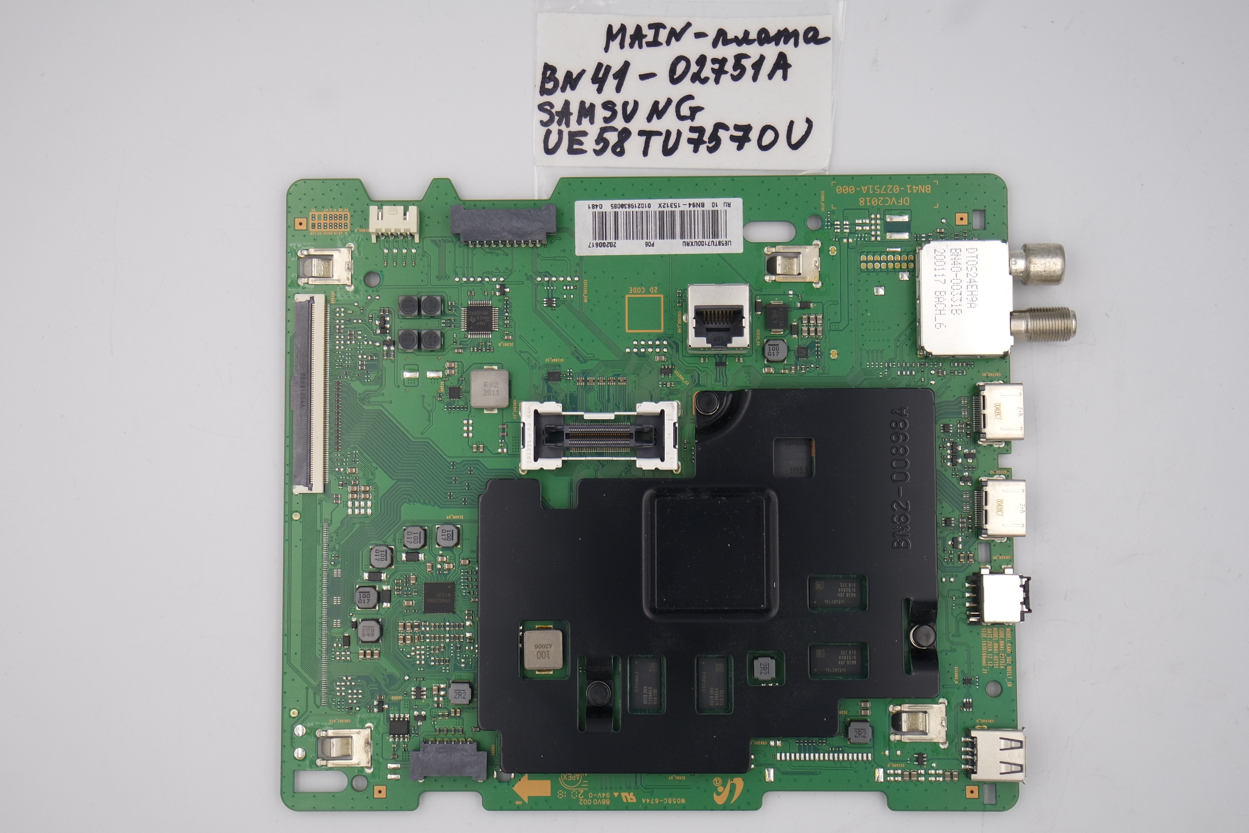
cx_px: 624
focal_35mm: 54
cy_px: 416
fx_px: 1873
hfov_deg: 36.9
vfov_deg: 25.1
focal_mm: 20
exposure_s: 1/100
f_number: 5
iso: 200
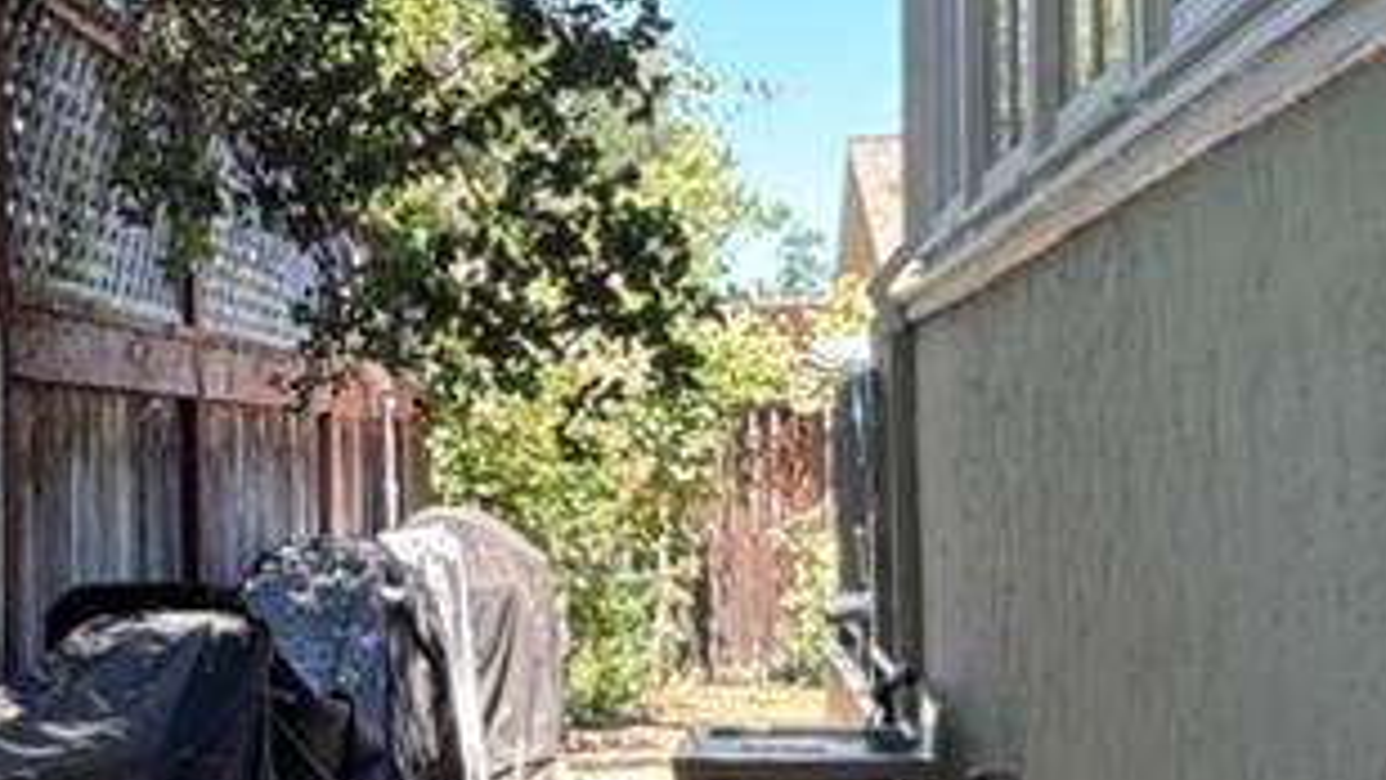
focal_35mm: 74
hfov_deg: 28.1
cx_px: 321
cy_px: 412
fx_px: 2720
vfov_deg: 16.3
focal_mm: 2.22
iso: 40
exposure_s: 1/99
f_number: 2.2
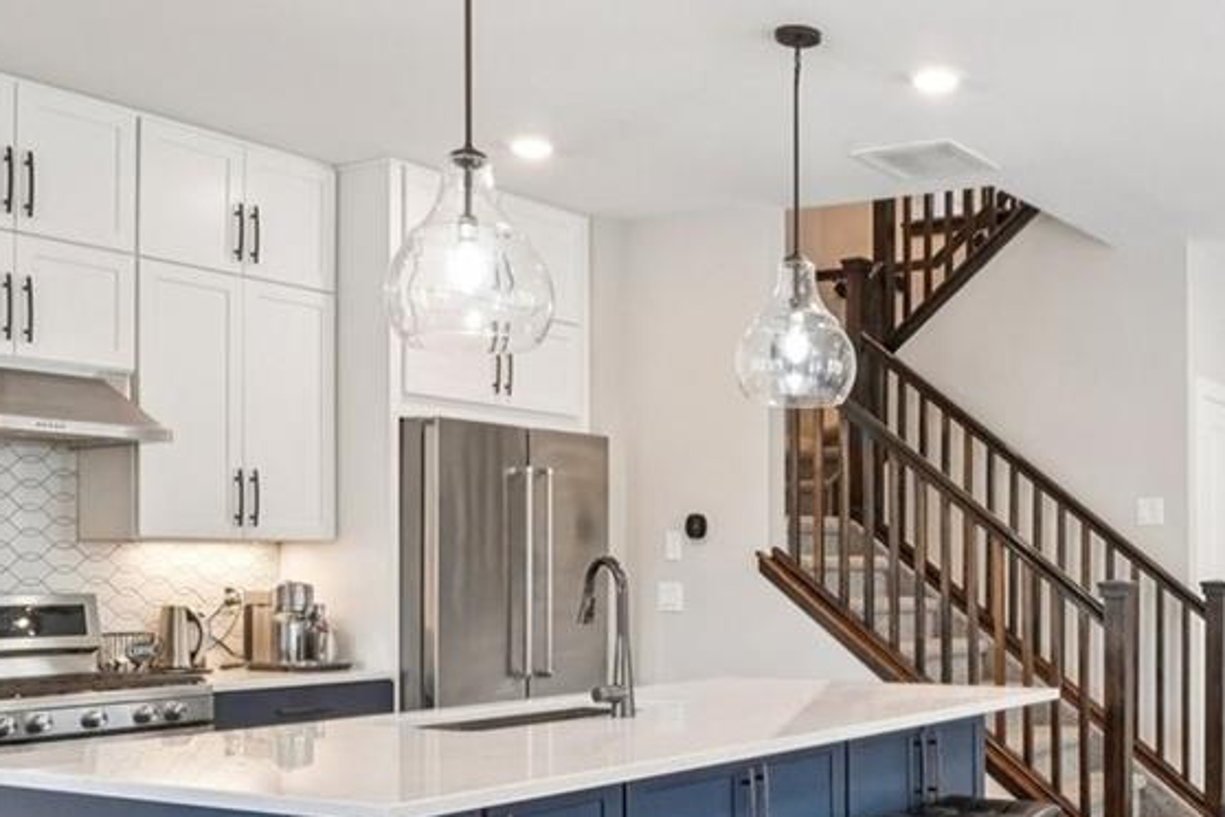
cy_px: 573
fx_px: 1463
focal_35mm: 43
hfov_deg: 43.2
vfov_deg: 30.8
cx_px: 988
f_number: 8
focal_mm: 10
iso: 800
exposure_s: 1/20
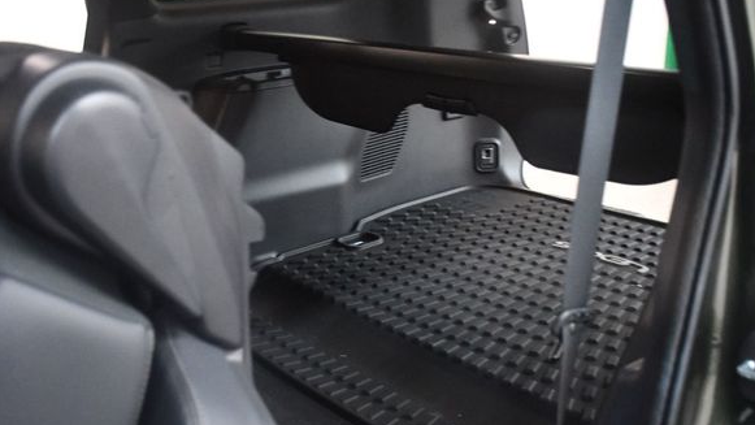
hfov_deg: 45.5
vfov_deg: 26.5
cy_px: 260
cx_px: 372
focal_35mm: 45
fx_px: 901
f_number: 3.8
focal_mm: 26
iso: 6400
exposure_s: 1/60
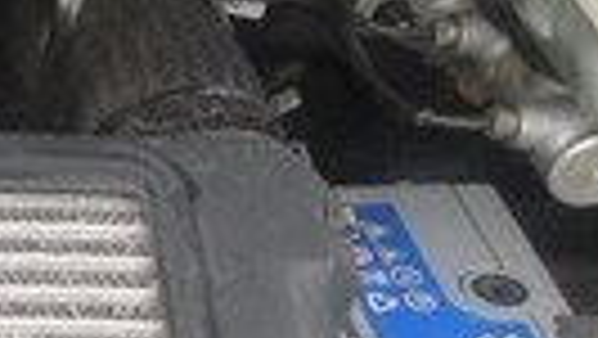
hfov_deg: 11.8
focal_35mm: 151
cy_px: 426
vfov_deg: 8.0
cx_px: -796
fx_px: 2396
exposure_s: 1/45
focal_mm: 5
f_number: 3.4
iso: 120
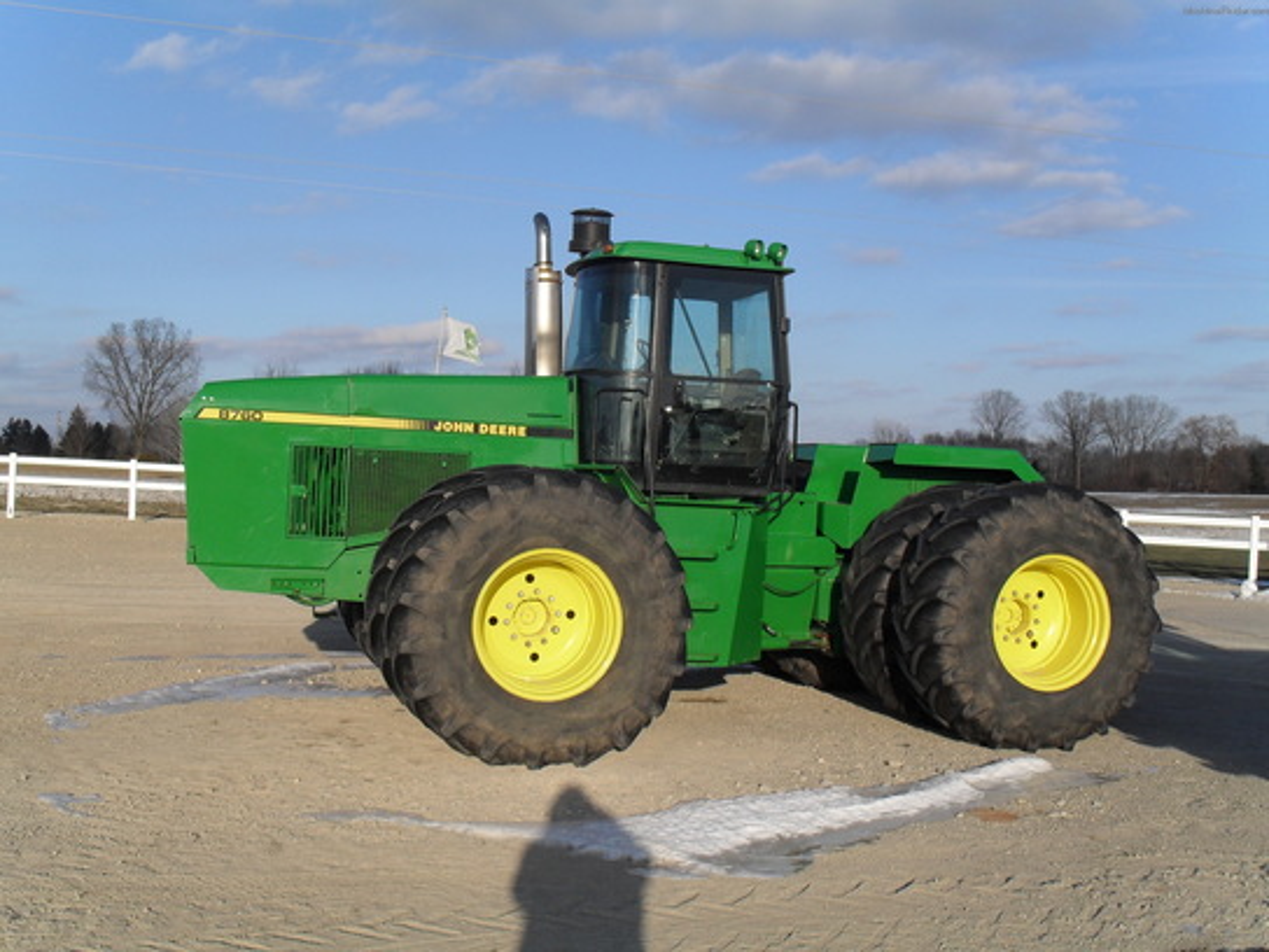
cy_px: 476
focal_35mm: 42
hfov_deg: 44.8
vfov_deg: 34.3
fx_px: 1540
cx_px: 634
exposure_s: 1/250
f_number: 9.2
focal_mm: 7.5
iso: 100
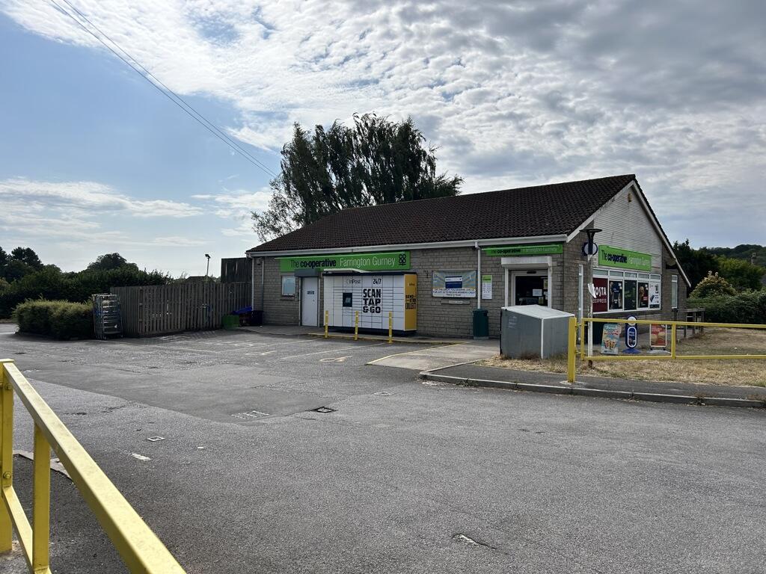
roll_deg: -0.7
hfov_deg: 67.3
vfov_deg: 53.1
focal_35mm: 26
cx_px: 383
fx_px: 575
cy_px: 287
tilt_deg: -0.2
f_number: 1.5
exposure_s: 1/10309
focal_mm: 5.7
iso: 50
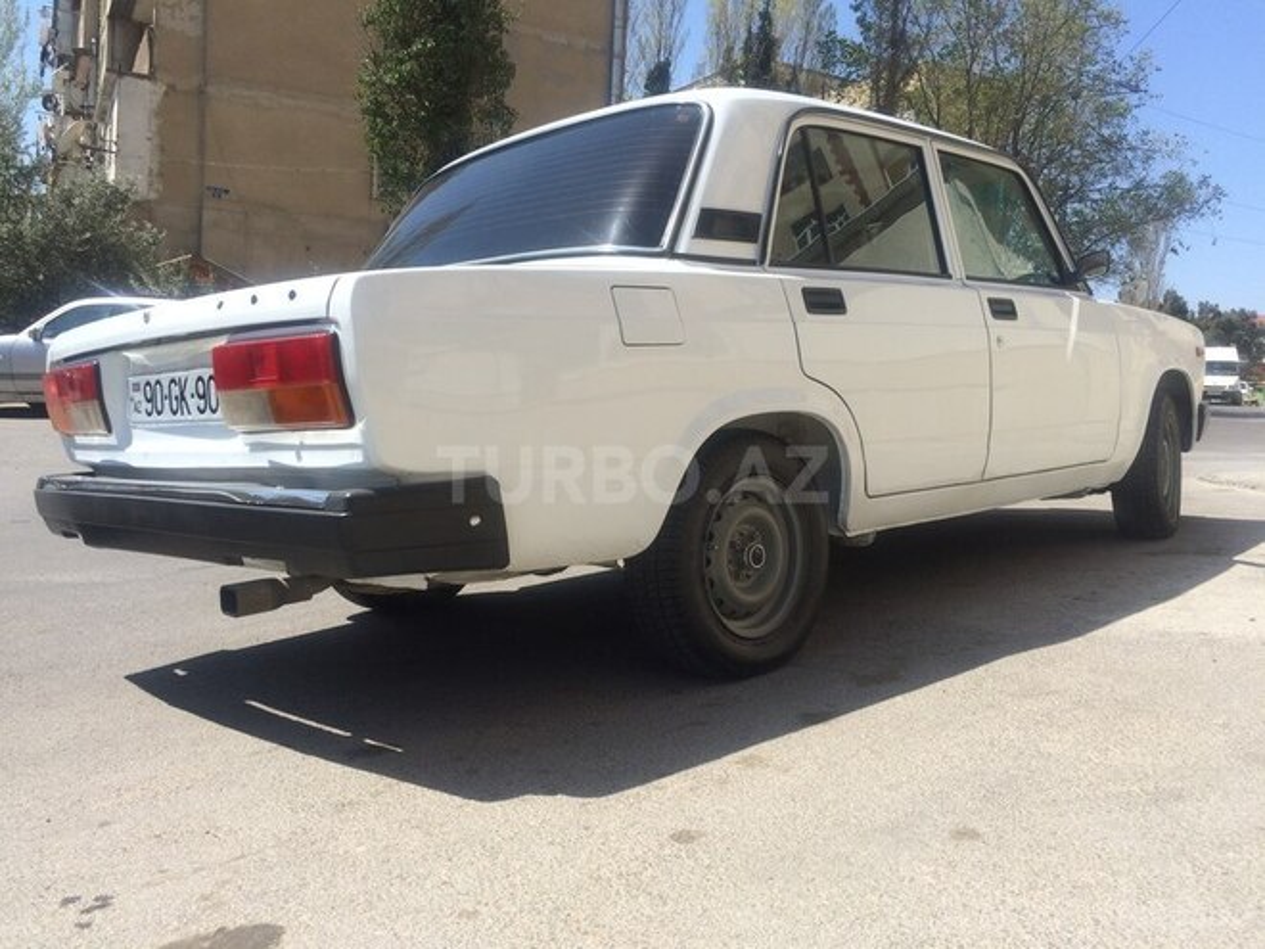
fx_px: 1060
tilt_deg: -4.1
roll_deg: -3.3
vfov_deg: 48.2
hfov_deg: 61.7
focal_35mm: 29
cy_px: 474
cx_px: 632
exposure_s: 1/1953
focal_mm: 4.15
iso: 32
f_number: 2.2
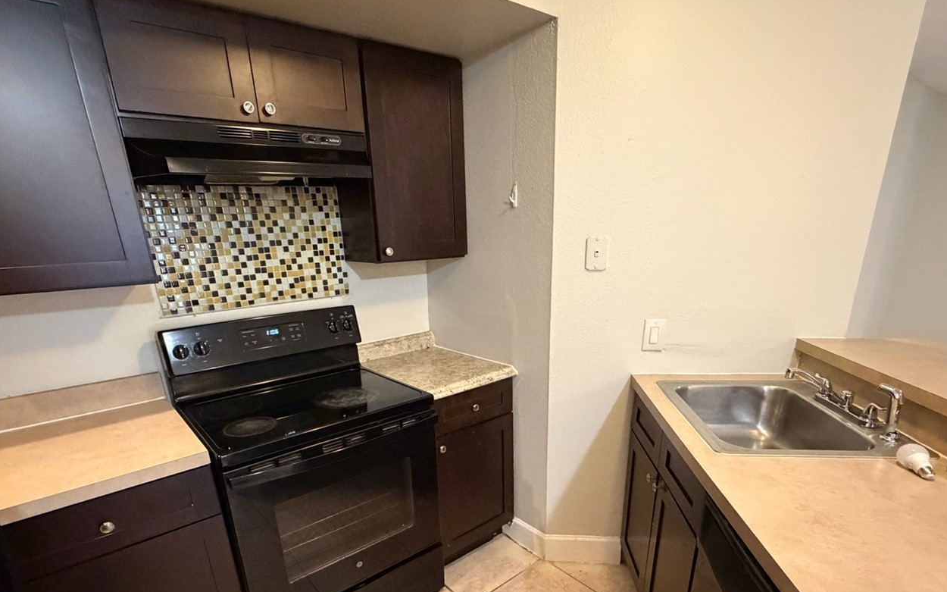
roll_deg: +2.3
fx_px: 490
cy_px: 402
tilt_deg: -20.0
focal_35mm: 19
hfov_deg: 88.0
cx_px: 470
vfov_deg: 60.5
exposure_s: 1/60
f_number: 2.2
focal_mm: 2.22
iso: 1250
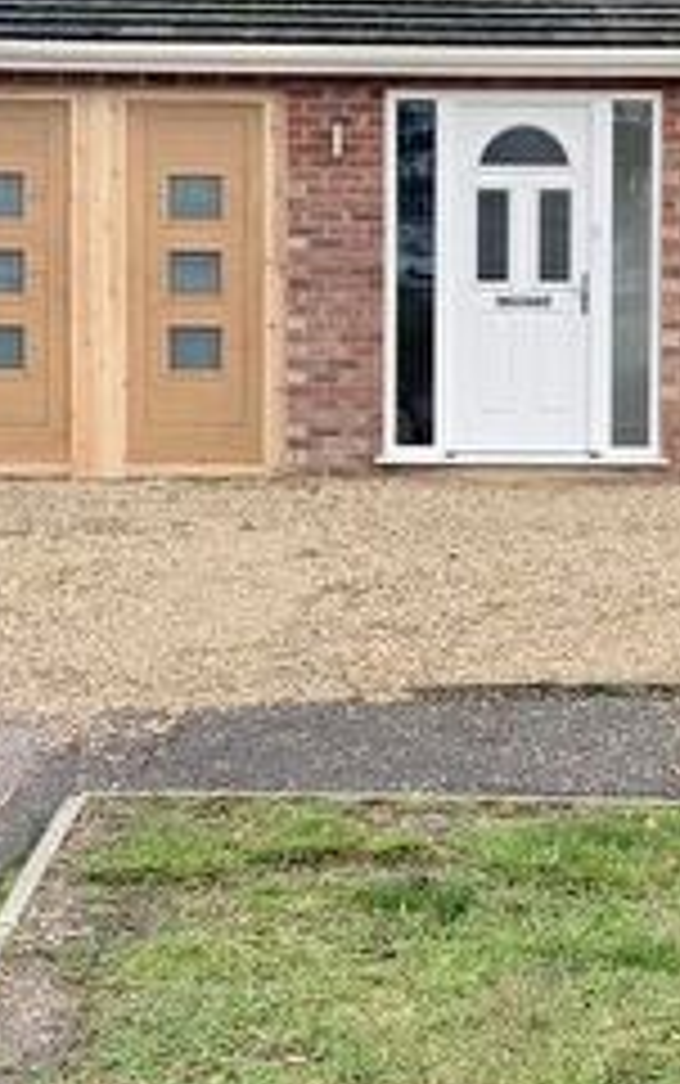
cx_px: 437
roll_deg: -0.3
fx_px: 2368
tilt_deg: -2.0
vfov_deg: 25.8
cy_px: 448
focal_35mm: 80
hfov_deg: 16.3
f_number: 1.8
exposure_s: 1/620
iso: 25
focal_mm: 4.25
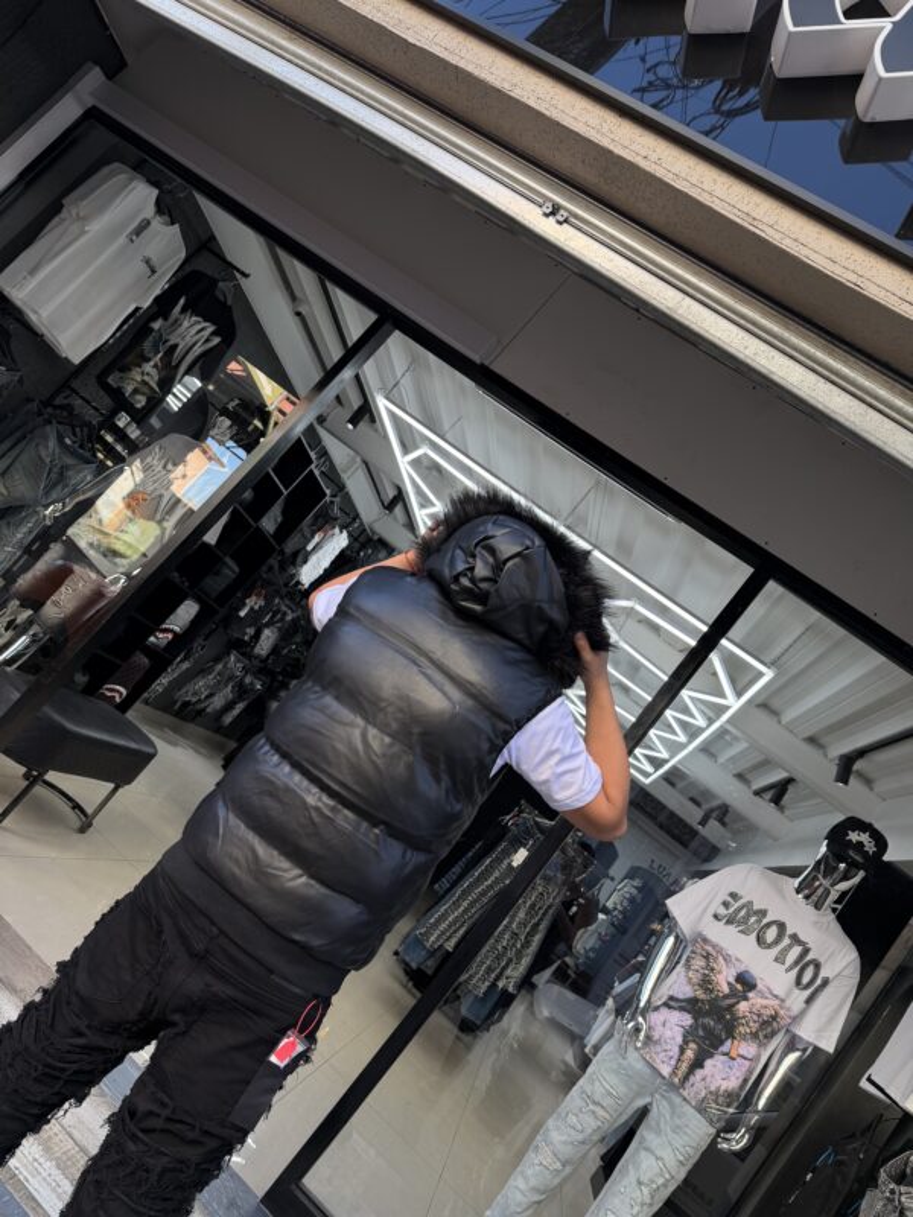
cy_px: 608
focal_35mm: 24
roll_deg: -40.5
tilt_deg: +9.5
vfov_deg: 71.6
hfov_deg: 56.8
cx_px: 456
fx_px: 844
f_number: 1.78
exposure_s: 1/299
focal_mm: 6.76
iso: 100
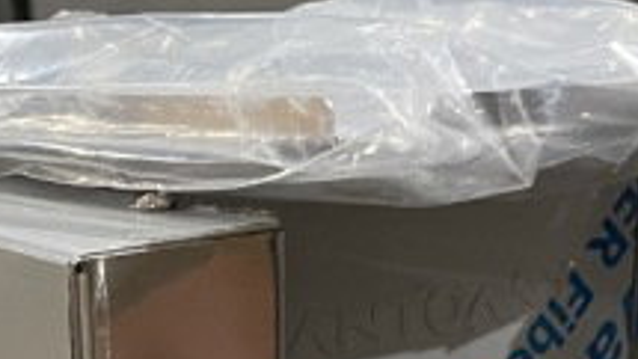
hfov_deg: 19.5
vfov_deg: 10.3
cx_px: 27
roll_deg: +6.0
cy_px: 749
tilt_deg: -23.5
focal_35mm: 107
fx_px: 1810
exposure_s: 1/60
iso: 500
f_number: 1.6
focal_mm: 4.2
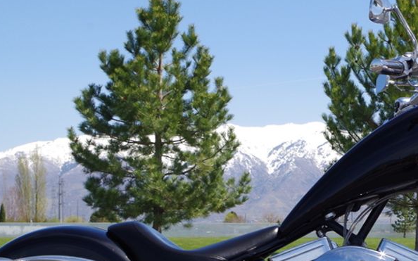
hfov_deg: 20.1
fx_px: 1150
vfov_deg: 12.8
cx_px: 397
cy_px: 240
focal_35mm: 101
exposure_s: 1/160
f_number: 11
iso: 200
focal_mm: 30.63
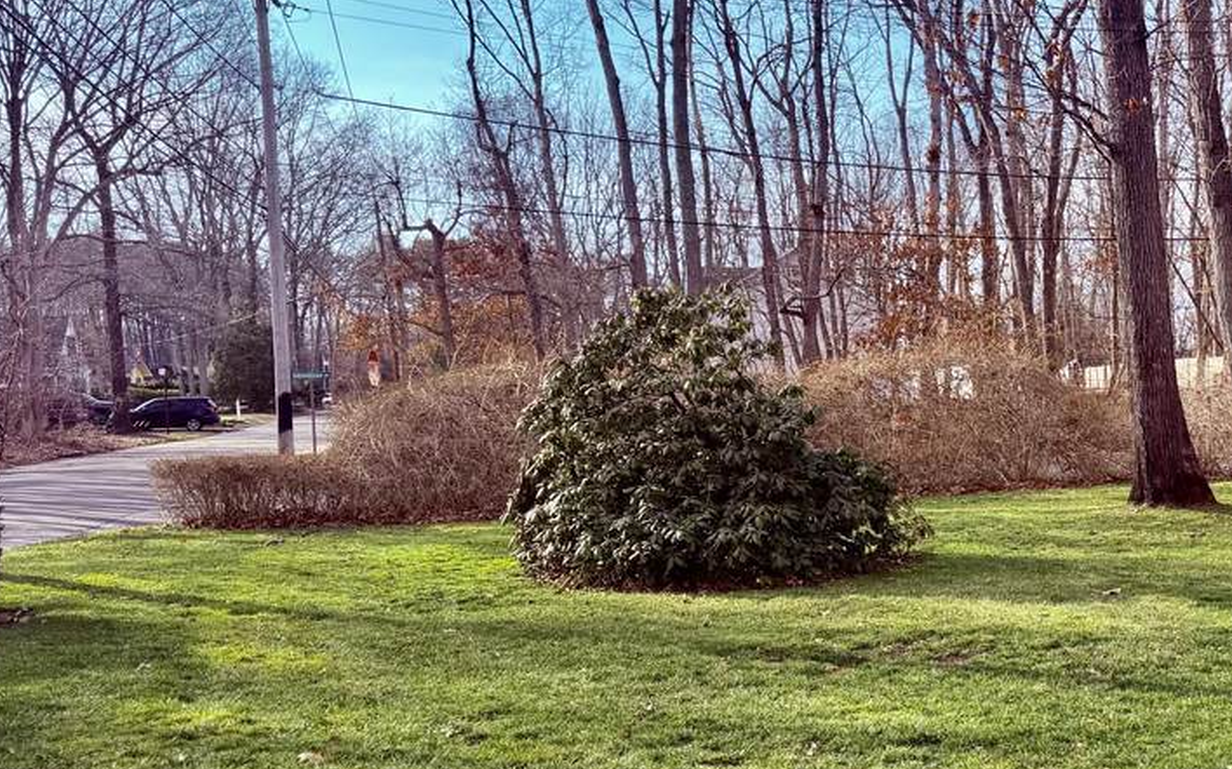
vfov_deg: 27.8
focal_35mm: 46
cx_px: 1035
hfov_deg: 41.1
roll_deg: +0.3
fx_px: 1544
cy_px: 517
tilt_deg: -1.5
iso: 100
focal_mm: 6.76
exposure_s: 1/2110
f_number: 1.78
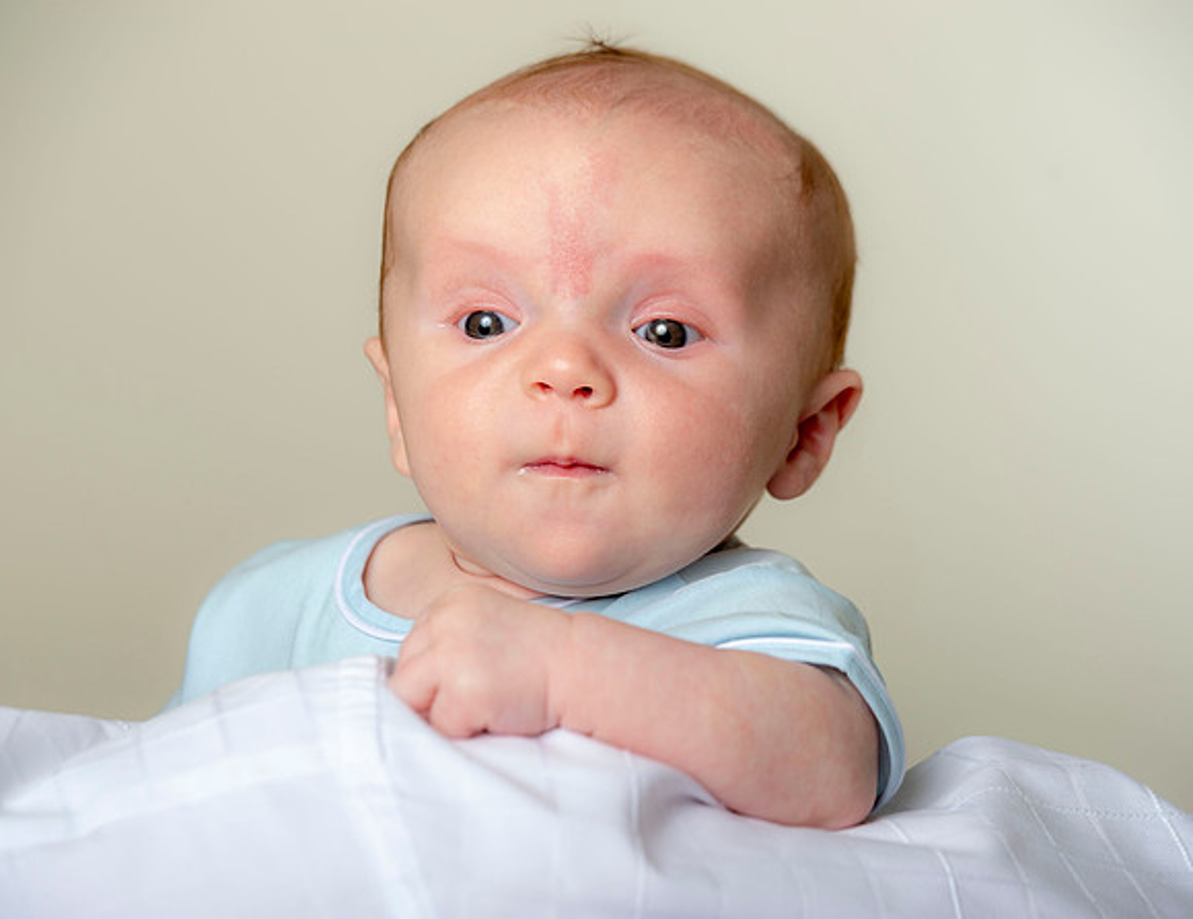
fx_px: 6974
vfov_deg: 7.5
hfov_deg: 9.8
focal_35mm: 200
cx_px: 604
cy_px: 491
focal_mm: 170
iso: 250
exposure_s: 1/200
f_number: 5.6
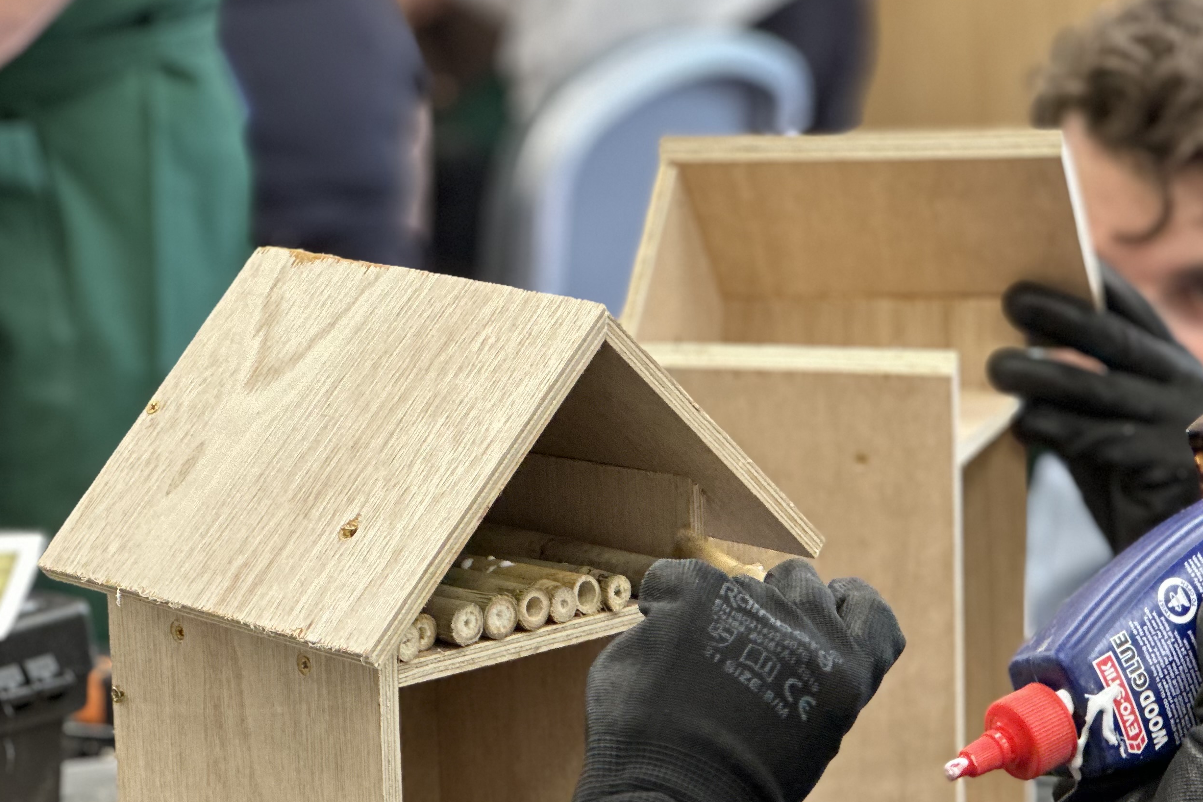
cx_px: 612
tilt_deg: -13.3
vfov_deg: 10.6
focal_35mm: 129
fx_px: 4311
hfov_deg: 15.9
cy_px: 682
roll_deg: +1.1
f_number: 2.8
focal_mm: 9
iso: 160
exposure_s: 1/33
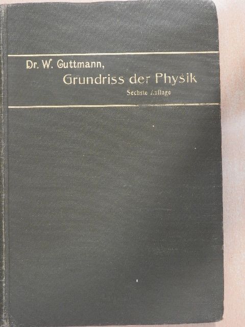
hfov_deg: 29.1
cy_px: 164
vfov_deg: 38.2
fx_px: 472
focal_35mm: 50
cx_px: 122
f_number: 4
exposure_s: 1/8
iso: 640
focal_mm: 9
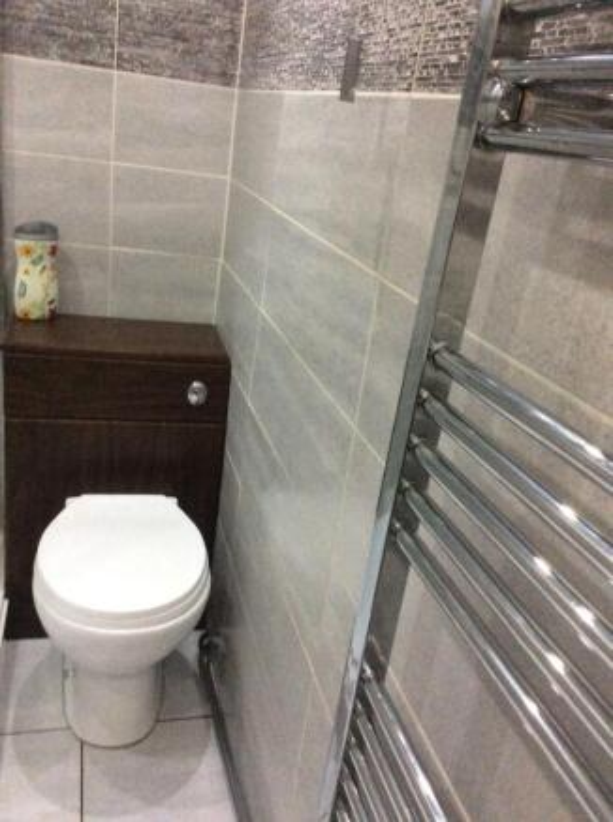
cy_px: 411
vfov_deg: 56.9
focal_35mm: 32
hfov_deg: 44.0
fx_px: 758
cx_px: 306
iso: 250
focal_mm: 3.3
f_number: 2.4
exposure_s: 1/25
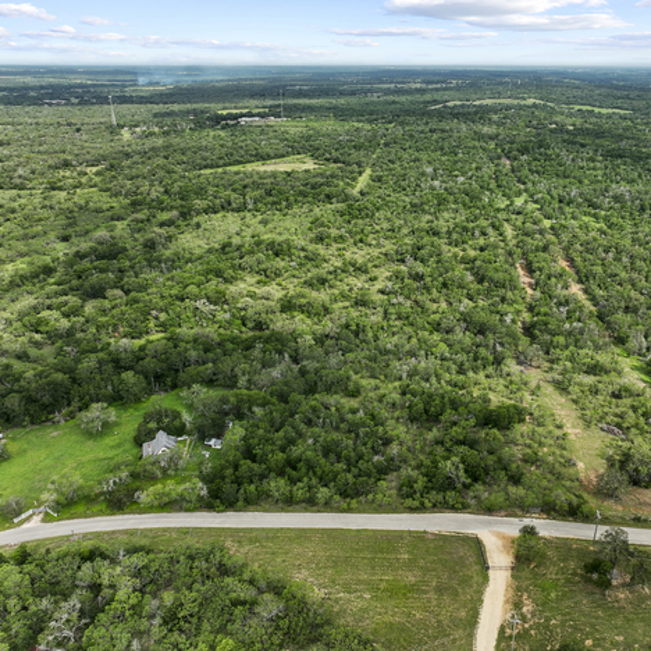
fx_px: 617
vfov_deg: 55.6
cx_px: 396
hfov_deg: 55.1
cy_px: 326
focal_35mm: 29
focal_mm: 12.29
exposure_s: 1/800
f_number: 2.8
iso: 100
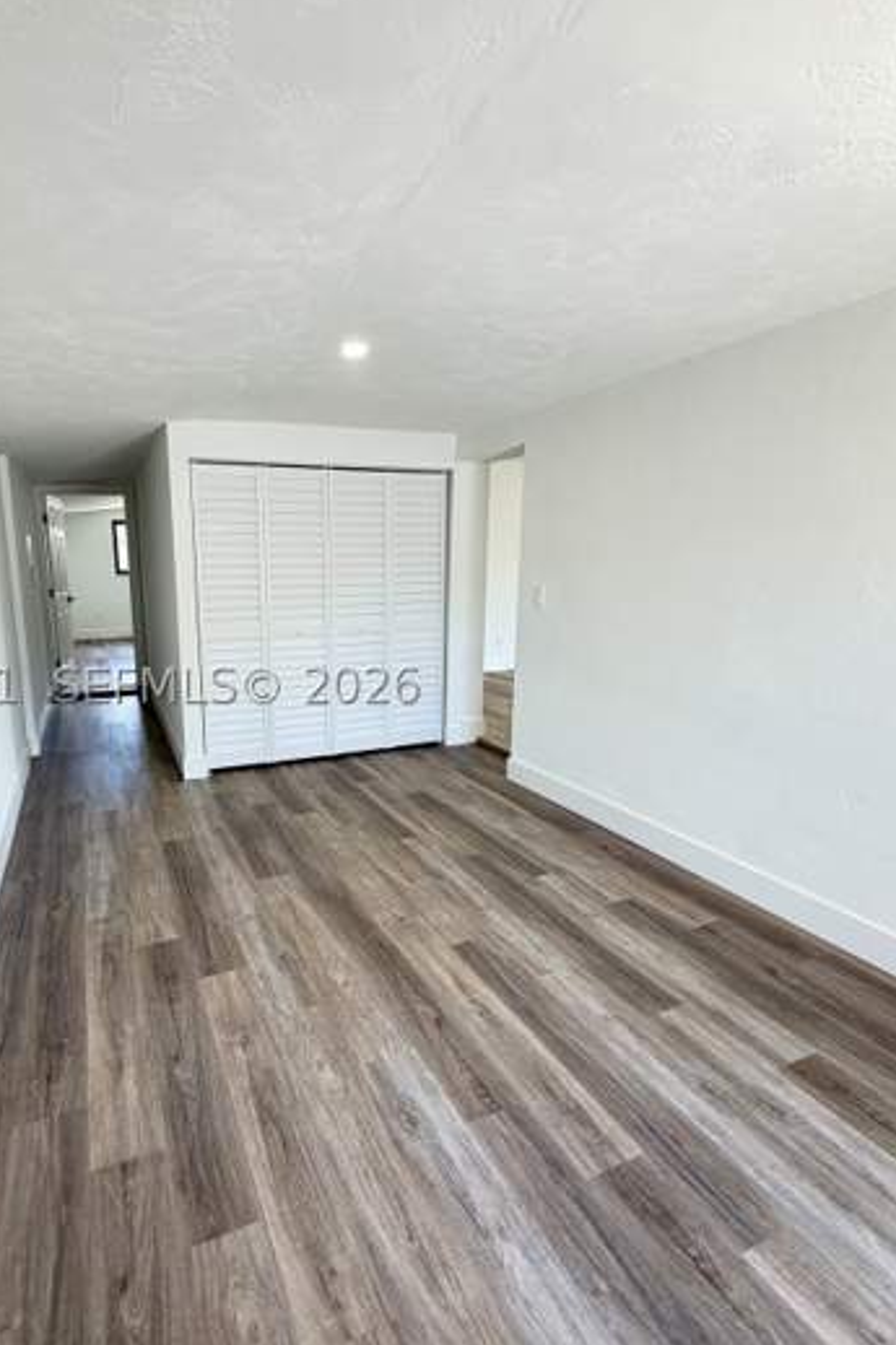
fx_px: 672
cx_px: 358
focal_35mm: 18
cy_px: 685
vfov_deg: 90.0
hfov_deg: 66.7
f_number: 2.2
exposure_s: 1/60
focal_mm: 2.22
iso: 250
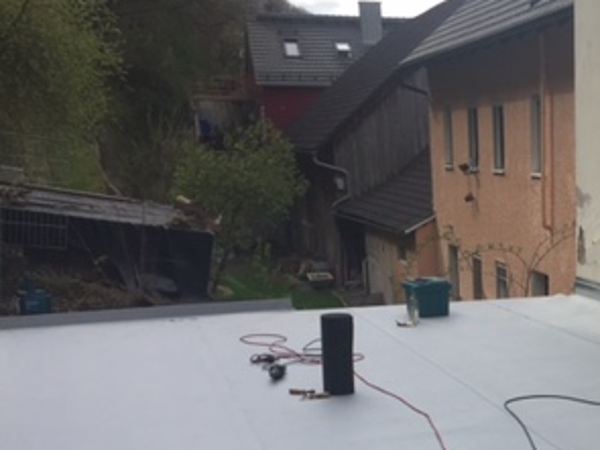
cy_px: 395
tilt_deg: -15.0
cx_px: 649
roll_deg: +0.4
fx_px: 1092
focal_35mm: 63
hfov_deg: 28.2
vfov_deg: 22.8
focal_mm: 4.15
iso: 32
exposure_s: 1/1041
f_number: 2.2
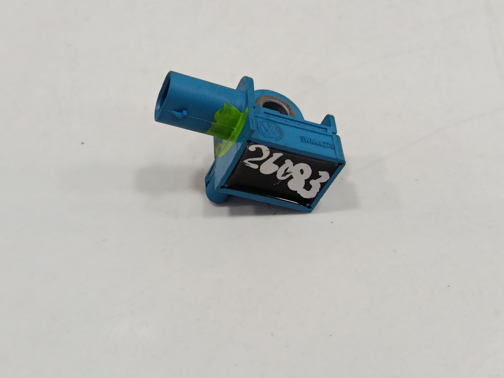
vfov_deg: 29.1
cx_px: 252
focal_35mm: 50
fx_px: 728
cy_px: 189
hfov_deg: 38.2
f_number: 1.7
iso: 884
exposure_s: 1/100
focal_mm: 5.24
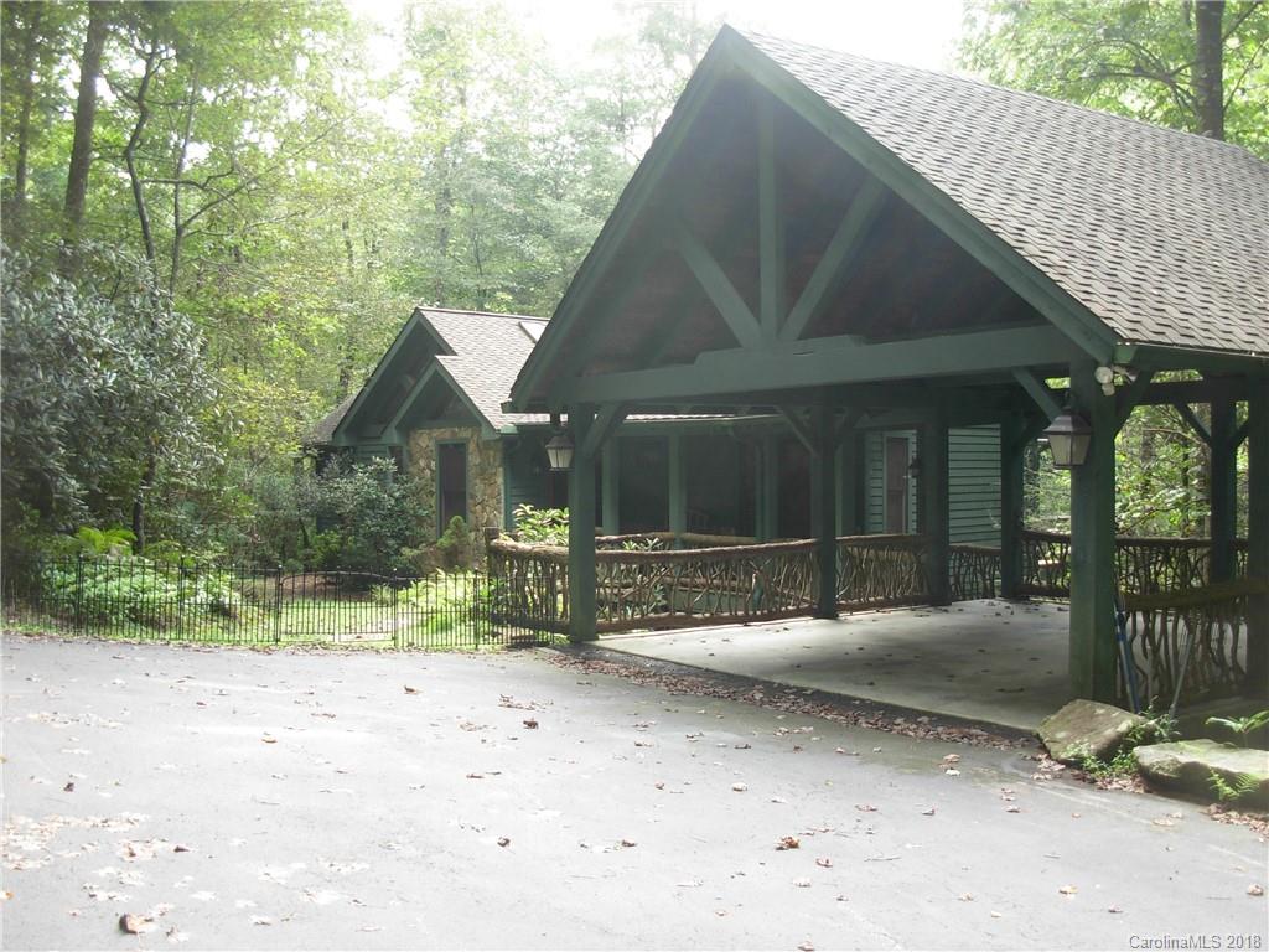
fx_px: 1393
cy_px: 476
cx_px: 634
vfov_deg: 37.7
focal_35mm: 38
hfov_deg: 49.0
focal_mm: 6.3
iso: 79
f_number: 2.9
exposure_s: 1/38
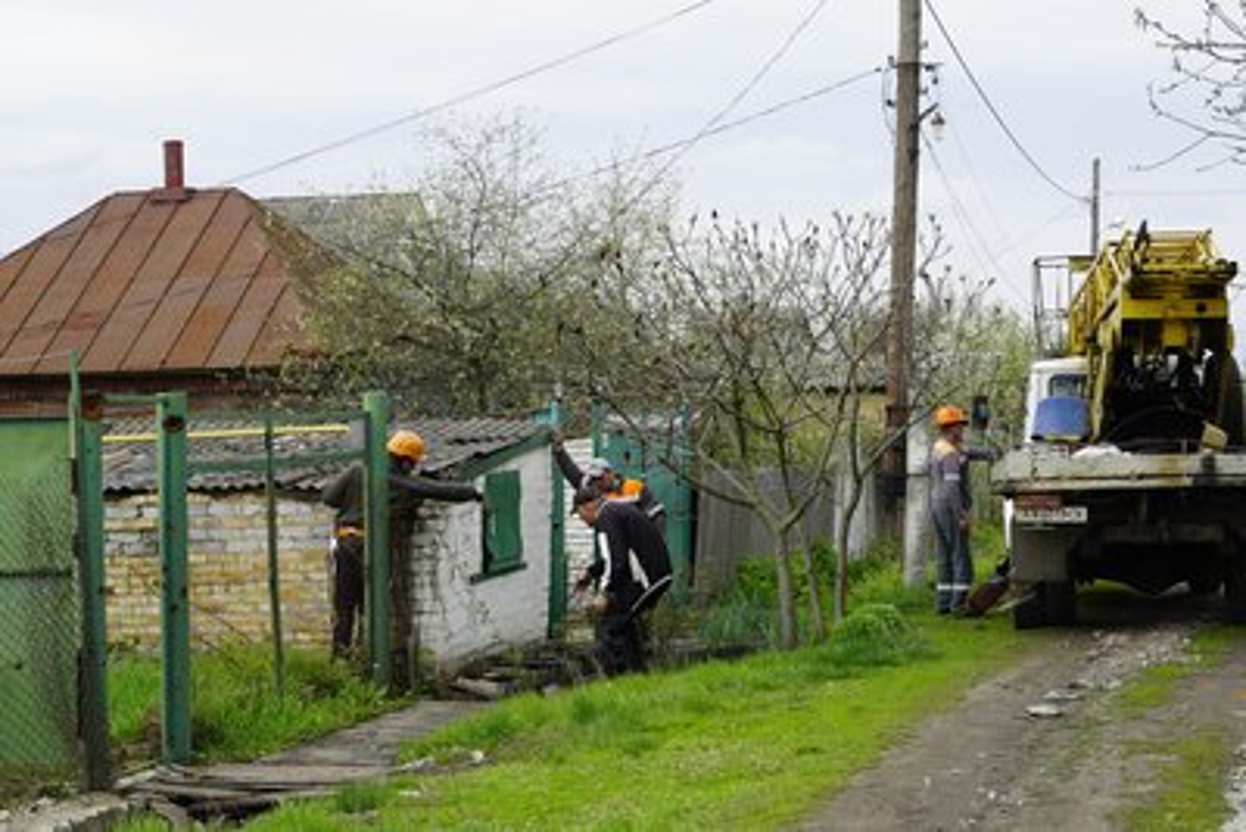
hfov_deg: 35.0
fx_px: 1973
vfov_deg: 23.8
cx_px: 623
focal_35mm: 57
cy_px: 416
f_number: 11
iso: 100
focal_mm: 57
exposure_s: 1/80
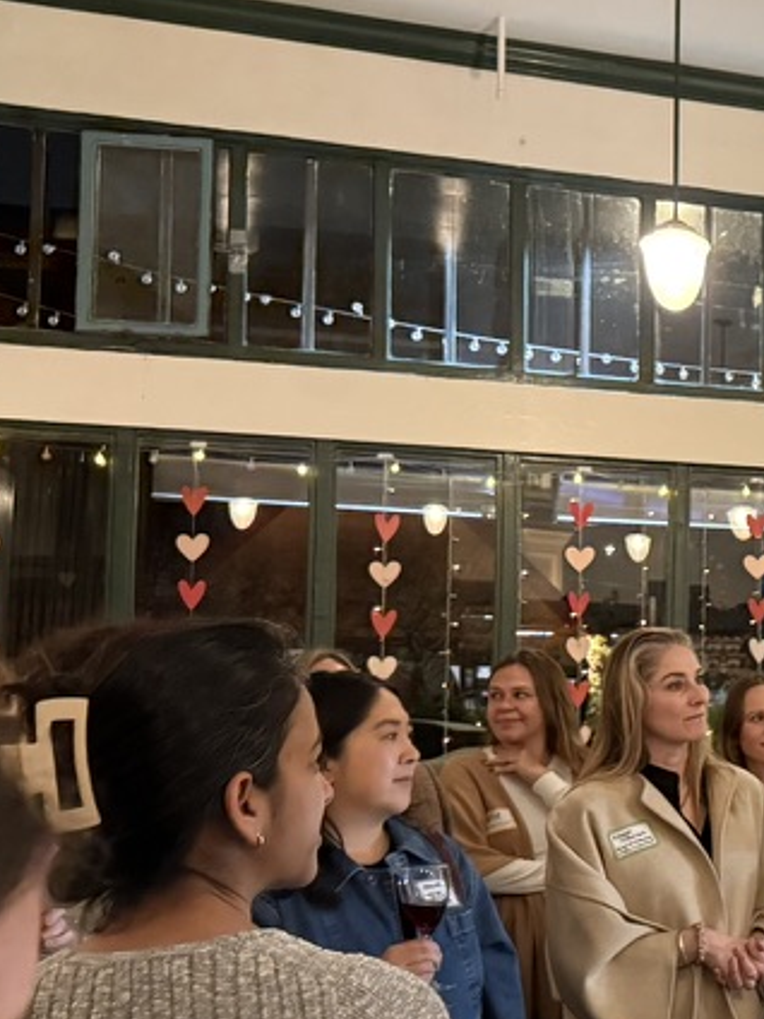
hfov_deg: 23.2
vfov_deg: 33.1
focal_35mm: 58
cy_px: 613
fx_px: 1707
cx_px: 906
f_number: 1.78
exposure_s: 1/40
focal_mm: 6.76
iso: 800
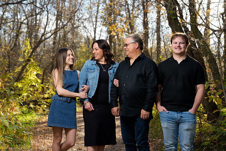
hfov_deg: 32.9
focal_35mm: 61
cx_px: 113
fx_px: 383
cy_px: 76
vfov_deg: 22.3
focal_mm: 61
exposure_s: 1/160
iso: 400
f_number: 3.5
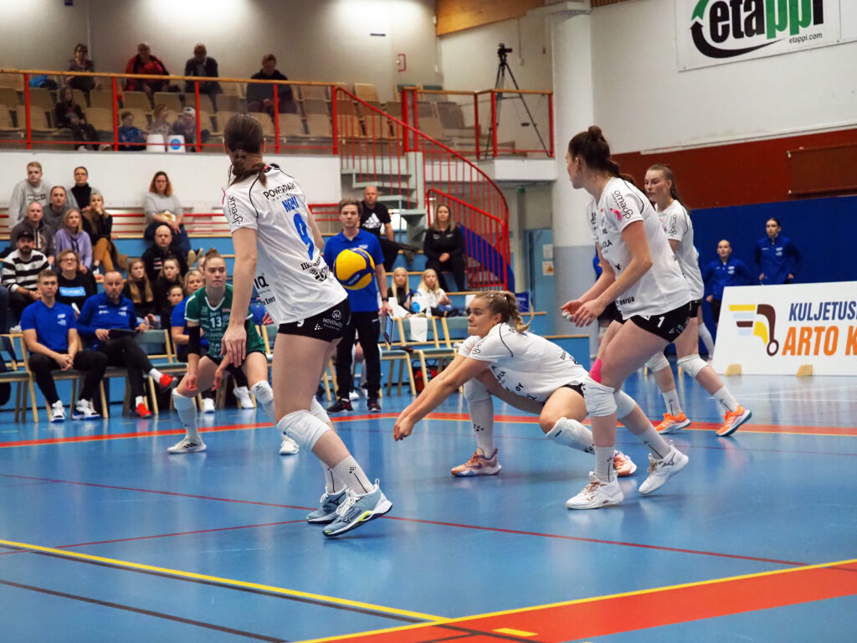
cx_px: 428
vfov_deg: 18.4
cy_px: 322
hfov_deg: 24.4
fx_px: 1981
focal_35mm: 80
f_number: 2.8
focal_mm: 40
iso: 6400
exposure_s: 1/2000
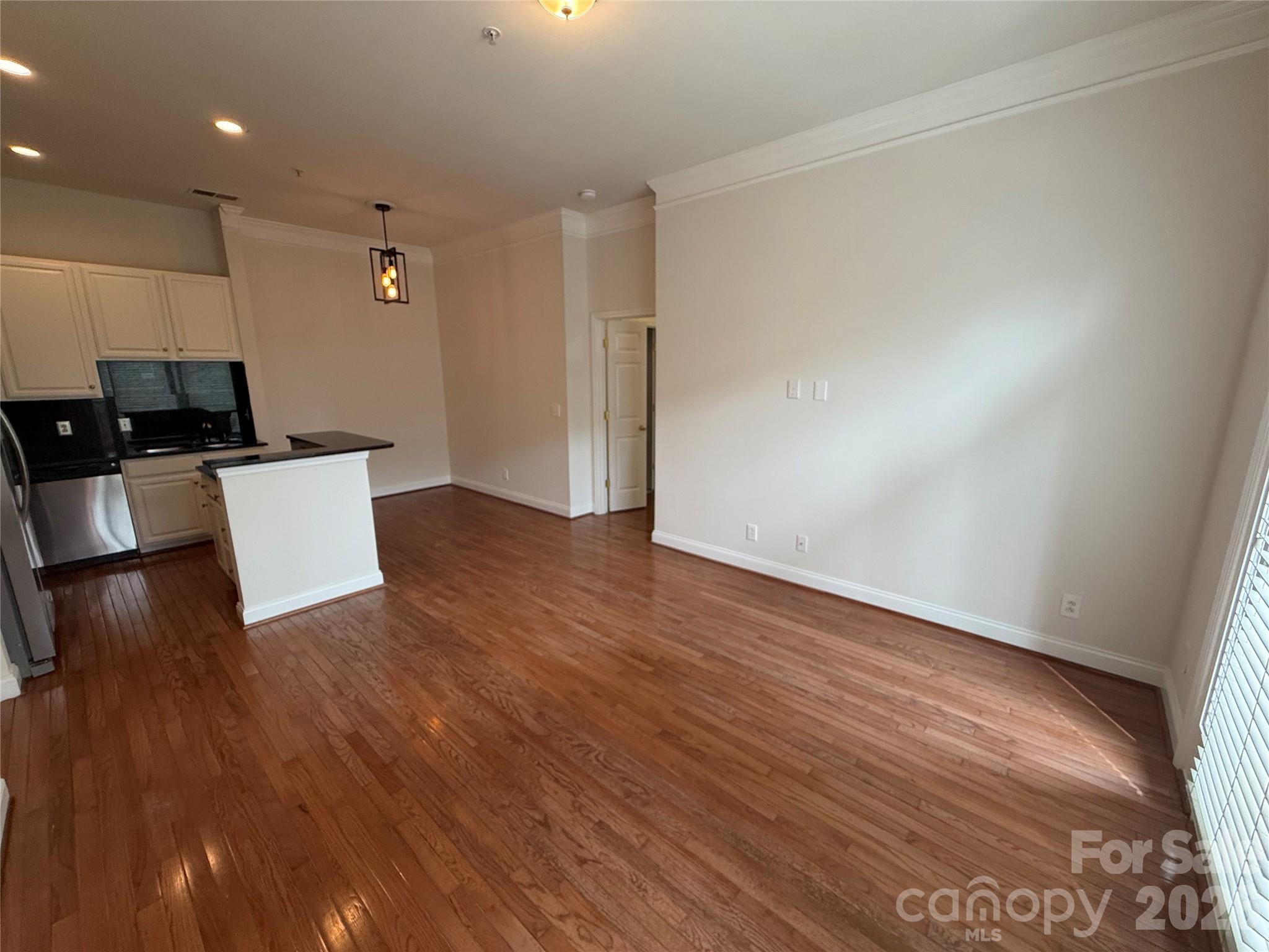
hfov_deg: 102.1
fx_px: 513
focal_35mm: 14
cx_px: 634
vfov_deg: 85.7
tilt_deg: -12.4
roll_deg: -0.2
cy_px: 476
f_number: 2.2
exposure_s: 1/120
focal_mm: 2.22
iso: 125
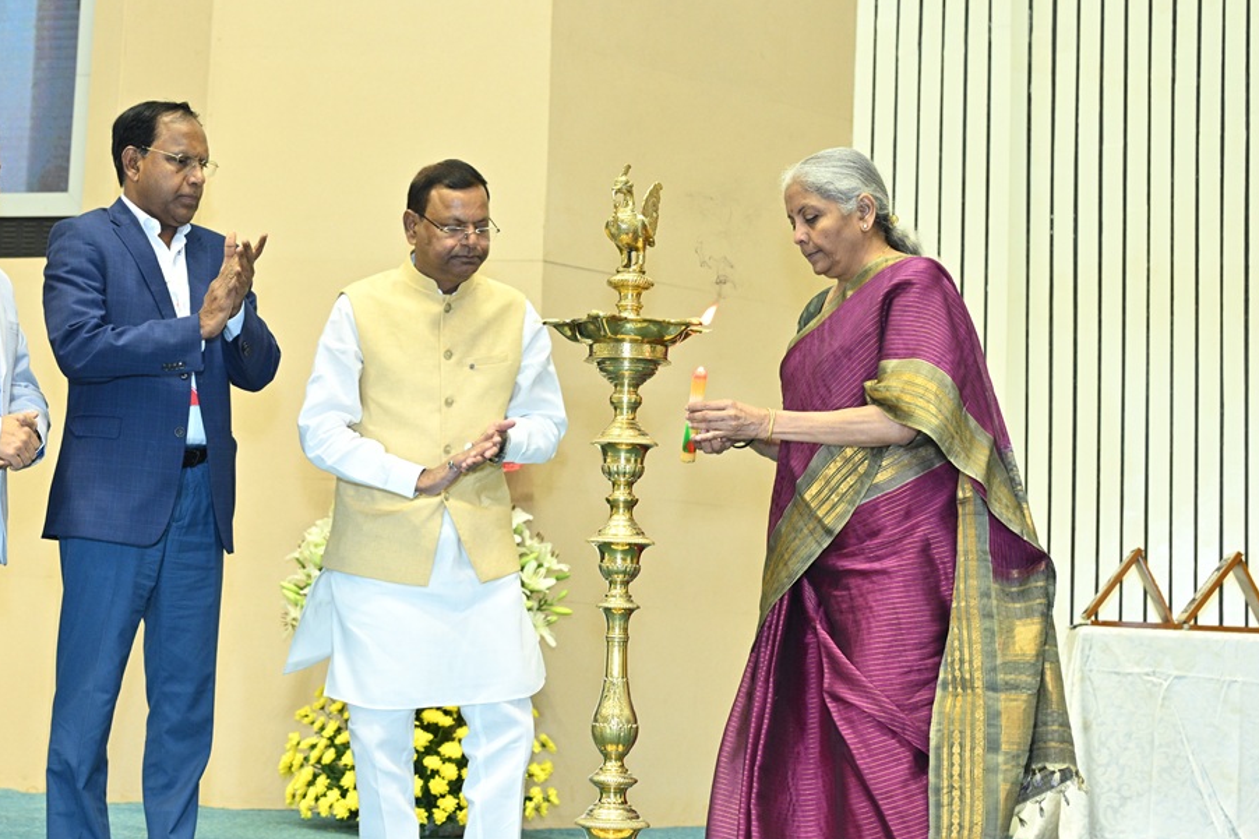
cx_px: 438
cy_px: 389
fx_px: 2063
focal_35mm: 59
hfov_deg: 33.7
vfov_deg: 23.0
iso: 1600
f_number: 4
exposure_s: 1/125
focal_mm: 44
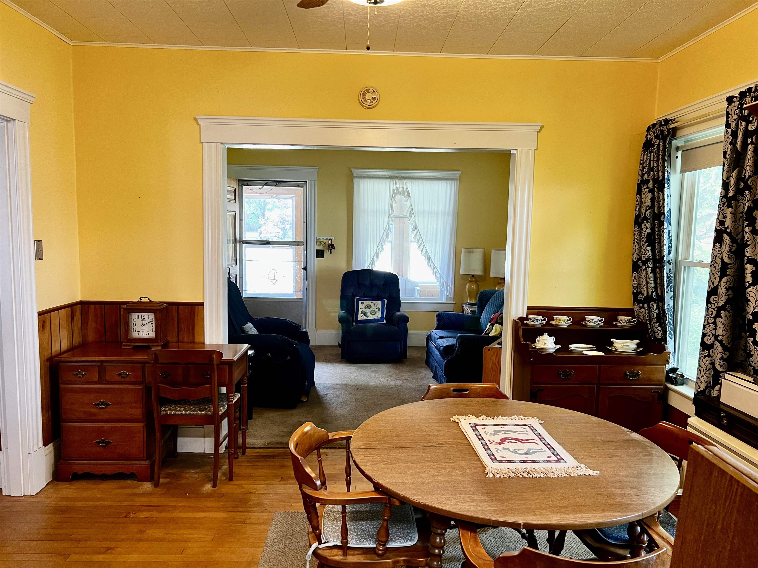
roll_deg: -0.8
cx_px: 379
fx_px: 569
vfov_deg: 53.1
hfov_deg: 67.3
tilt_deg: -7.0
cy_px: 284
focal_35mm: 26
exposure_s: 1/60
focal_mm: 5.7
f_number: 1.5
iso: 200
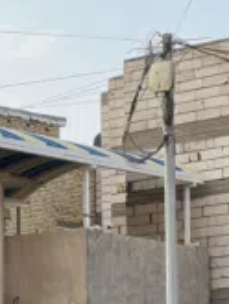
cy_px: 352
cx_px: 76
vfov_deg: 10.4
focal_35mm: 187
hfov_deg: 7.9
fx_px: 1647
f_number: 2.8
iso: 32
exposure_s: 1/300
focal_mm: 9
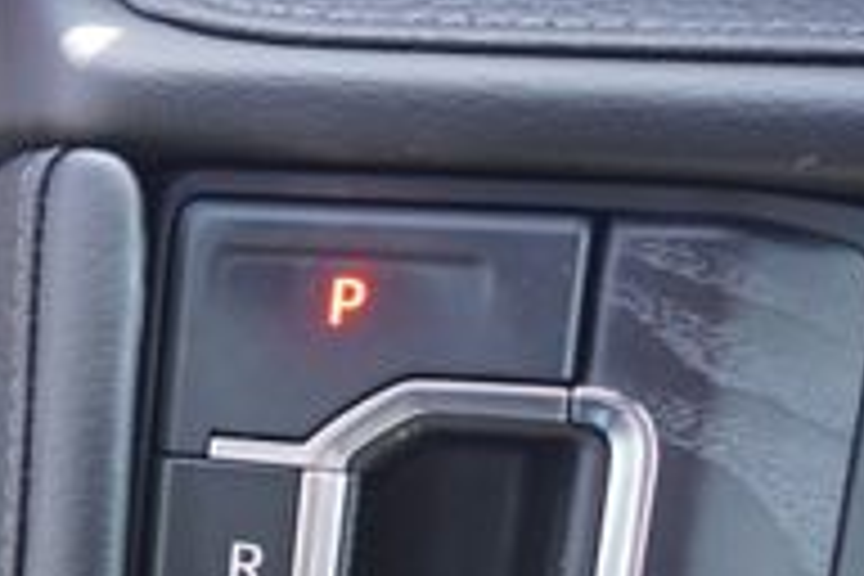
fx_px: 1920
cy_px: 774
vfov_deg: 16.1
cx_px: -54
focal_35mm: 80
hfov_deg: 23.9
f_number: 4
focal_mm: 16
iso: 800
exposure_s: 1/60
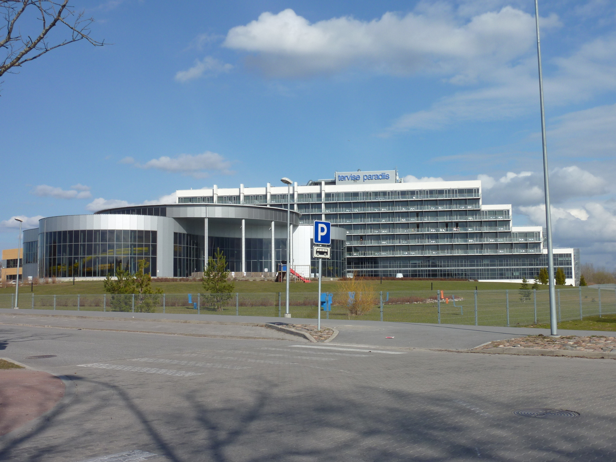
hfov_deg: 46.8
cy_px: 231
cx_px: 308
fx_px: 712
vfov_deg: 36.0
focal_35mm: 40
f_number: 5.6
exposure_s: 1/500
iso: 80
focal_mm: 6.5
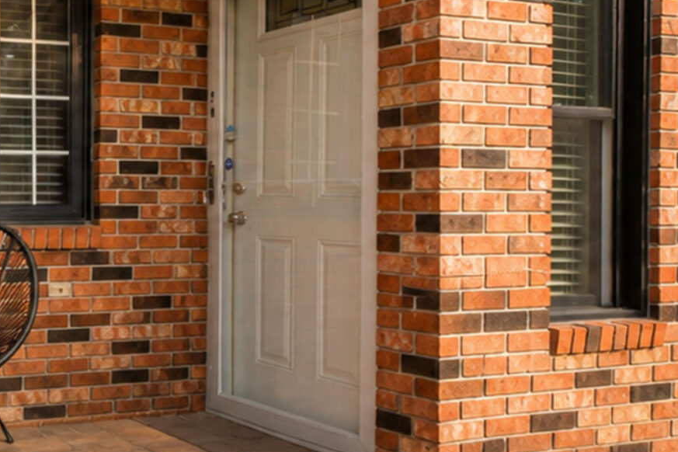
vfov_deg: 30.5
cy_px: 195
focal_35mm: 44
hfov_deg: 36.0
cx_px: -111
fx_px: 829
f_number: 8
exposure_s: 1/100
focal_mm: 10
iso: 320
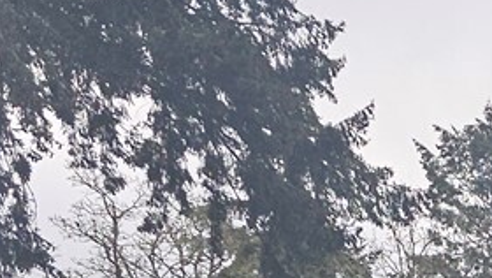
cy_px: 906
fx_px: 1867
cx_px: 968
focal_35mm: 143
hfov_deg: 13.1
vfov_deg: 7.3
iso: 10
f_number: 1.7
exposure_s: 1/218
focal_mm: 6.3
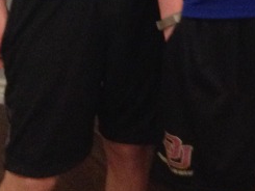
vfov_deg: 9.5
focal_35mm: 146
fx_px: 1076
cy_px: -181
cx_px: 333
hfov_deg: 13.0
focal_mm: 4.28
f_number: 2.4
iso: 400
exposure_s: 1/15
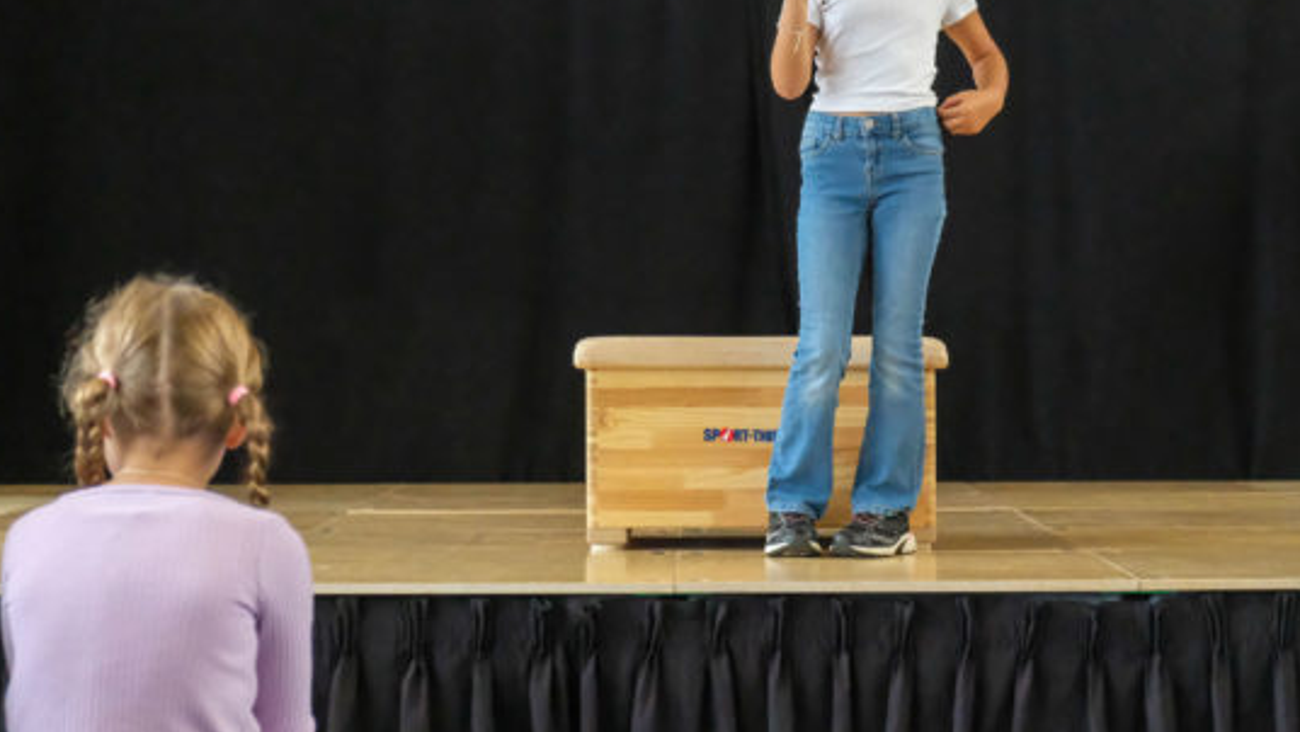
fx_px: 3311
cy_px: 213
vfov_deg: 12.6
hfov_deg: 22.1
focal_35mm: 96
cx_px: 897
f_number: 4
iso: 12800
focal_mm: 42.5
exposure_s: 1/1700
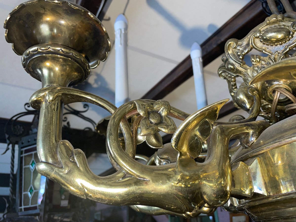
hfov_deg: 67.3
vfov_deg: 53.1
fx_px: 222
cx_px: 148
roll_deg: +3.0
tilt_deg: +27.1
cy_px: 111
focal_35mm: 26
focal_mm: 4.2
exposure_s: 1/57
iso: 32
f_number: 1.6
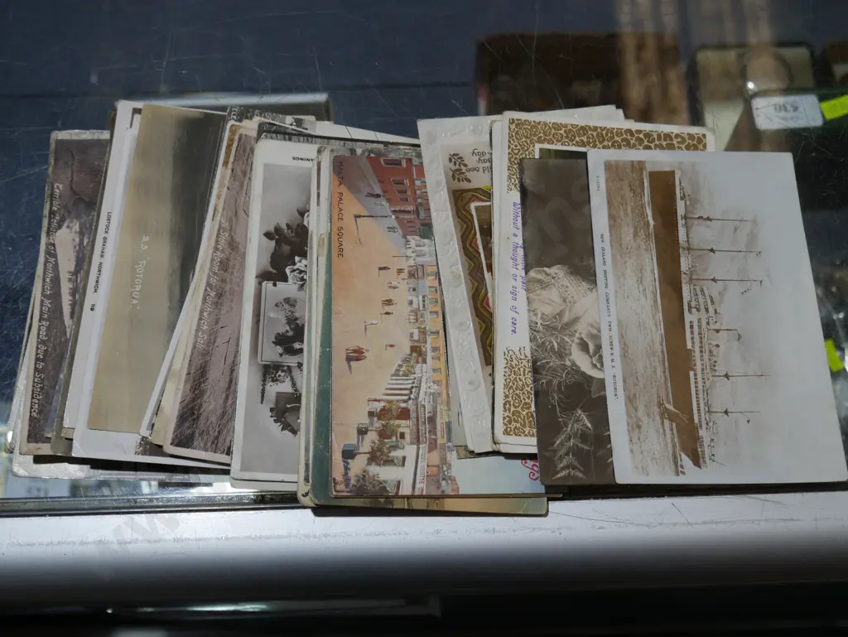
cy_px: 318
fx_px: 980
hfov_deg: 46.8
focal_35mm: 40
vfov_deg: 36.0
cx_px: 424
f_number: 4.5
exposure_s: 1/125
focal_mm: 20
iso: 200
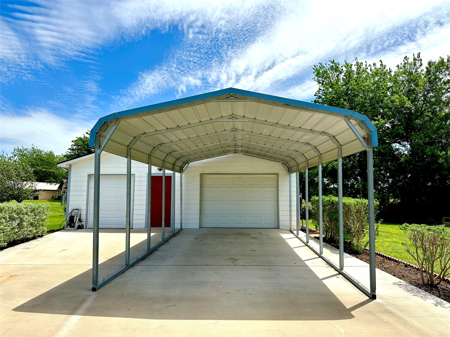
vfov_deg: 56.8
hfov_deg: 71.6
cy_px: 168
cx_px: 225
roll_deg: -0.1
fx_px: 312
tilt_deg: +7.1
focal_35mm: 24
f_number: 1.78
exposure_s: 1/5525
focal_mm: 6.86
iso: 80
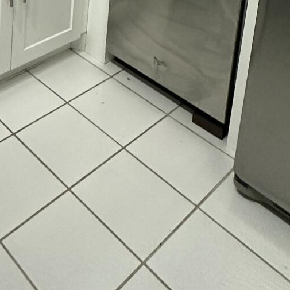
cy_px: -145
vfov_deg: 25.8
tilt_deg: -10.0
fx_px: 464
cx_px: 6
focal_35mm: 49
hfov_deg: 32.2
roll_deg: -2.3
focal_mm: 2.22
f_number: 2.2
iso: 500
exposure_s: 1/60
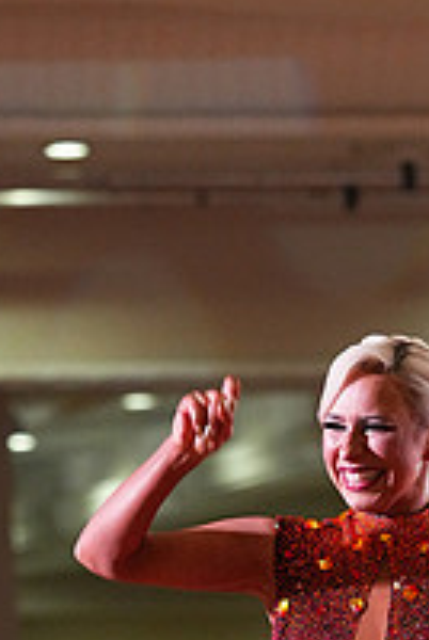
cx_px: 546
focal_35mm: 446
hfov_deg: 3.1
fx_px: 7944
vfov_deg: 4.6
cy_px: 893
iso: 6400
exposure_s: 1/400
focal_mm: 154
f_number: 4.5
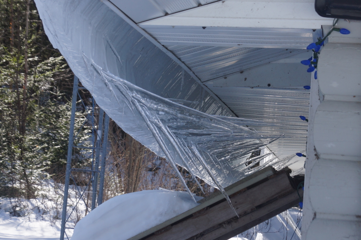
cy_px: 120
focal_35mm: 52
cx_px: 180
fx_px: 526
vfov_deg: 25.7
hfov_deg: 37.9
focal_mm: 35
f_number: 5.6
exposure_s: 1/100
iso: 100
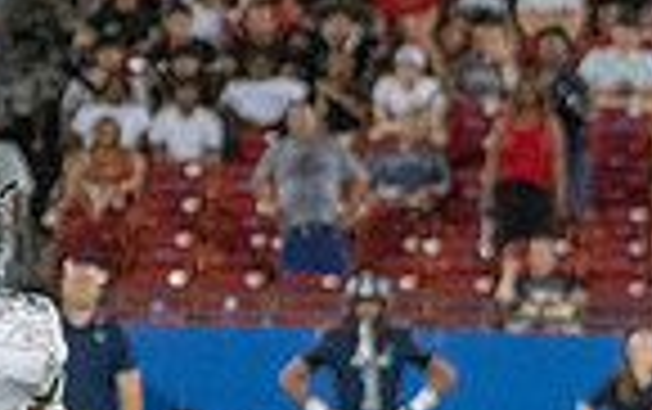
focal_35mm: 562
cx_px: 999
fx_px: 9998
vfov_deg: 2.3
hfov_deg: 3.7
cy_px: 729
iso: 8000
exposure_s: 1/1000
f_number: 4.5
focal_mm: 107
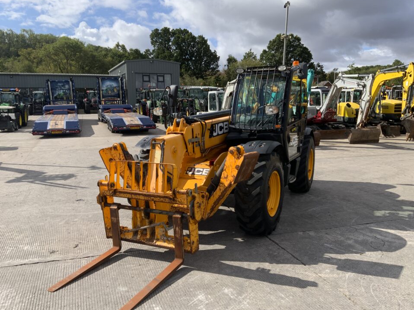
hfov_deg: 58.4
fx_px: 371
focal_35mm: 31
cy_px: 160
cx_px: 201
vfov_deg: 45.4
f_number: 1.8
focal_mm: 3
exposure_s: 1/1626
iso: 16
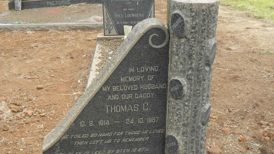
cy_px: 94
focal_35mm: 57
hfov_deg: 36.6
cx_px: 136
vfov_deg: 21.0
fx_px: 414
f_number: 5
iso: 100
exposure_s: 1/125
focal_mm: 9.3
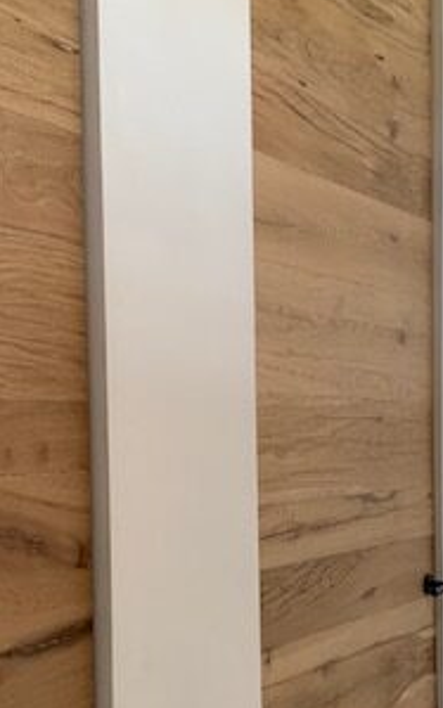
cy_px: 493
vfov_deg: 34.1
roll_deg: +0.1
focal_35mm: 59
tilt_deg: -1.5
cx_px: 223
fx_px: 1139
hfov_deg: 22.0
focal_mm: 4.25
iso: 100
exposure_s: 1/68
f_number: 1.8
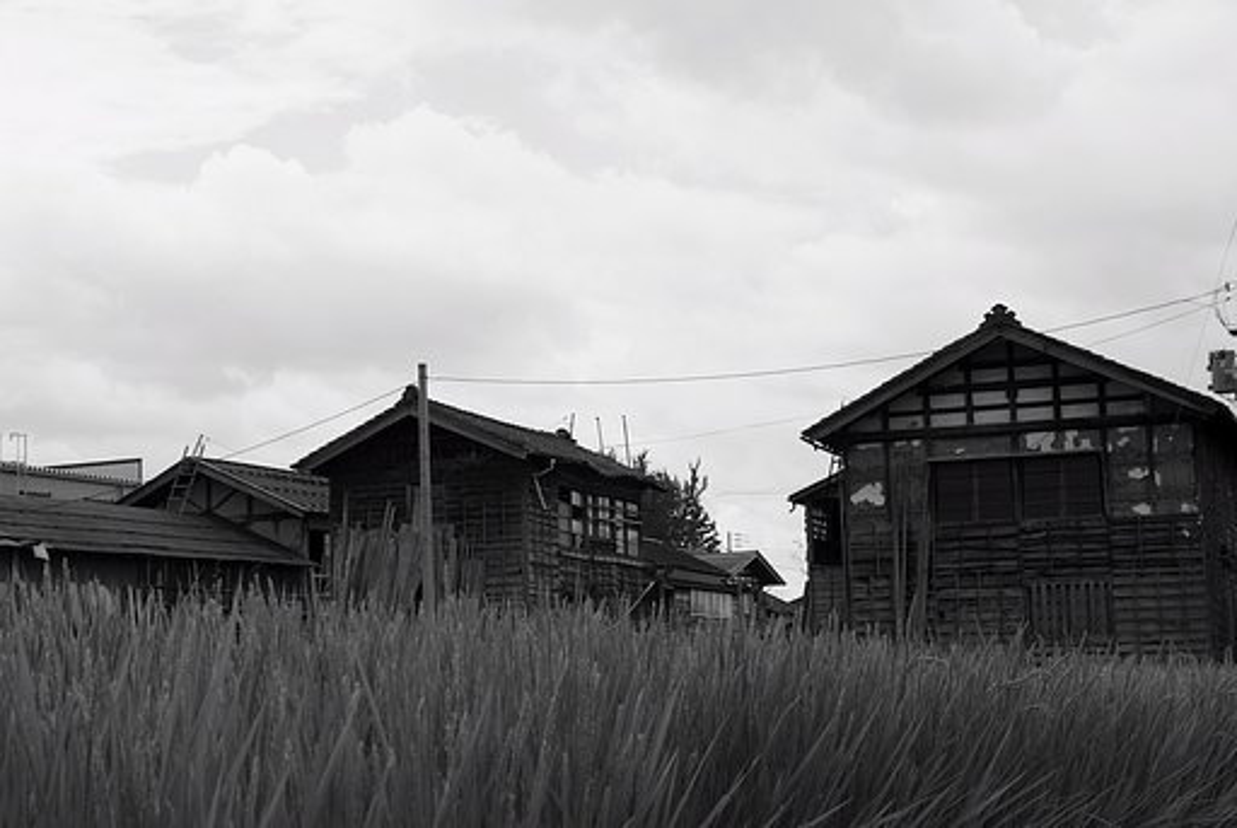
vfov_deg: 19.8
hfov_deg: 29.2
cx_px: 618
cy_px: 414
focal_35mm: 69
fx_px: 2374
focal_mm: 46
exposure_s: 1/125
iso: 100
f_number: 9
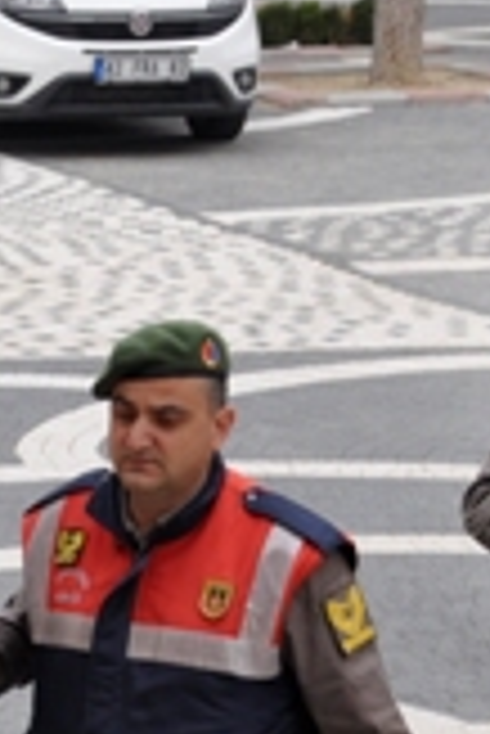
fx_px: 4787
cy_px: 795
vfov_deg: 8.7
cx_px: -238
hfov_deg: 5.8
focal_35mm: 235
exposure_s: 1/200
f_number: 7.1
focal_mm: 40
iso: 320
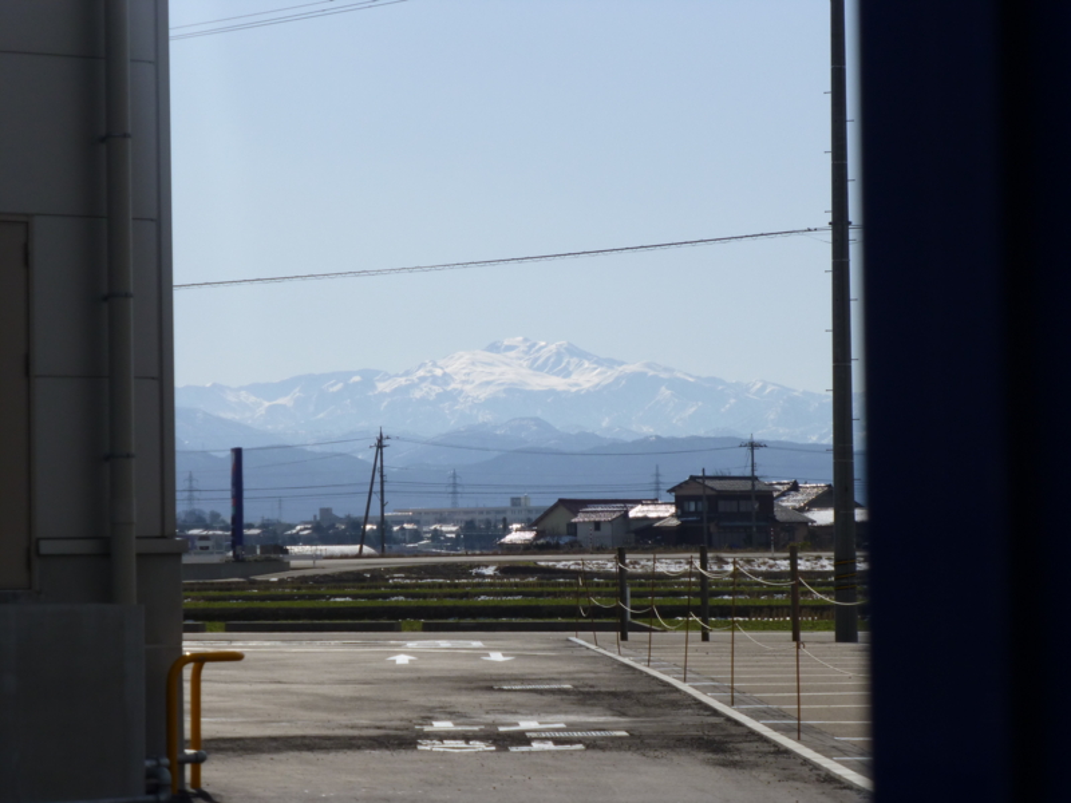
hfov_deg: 15.3
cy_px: 402
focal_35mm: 129
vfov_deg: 11.5
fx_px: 3991
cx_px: 536
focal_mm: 23.1
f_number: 5.4
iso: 100
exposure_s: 1/1600
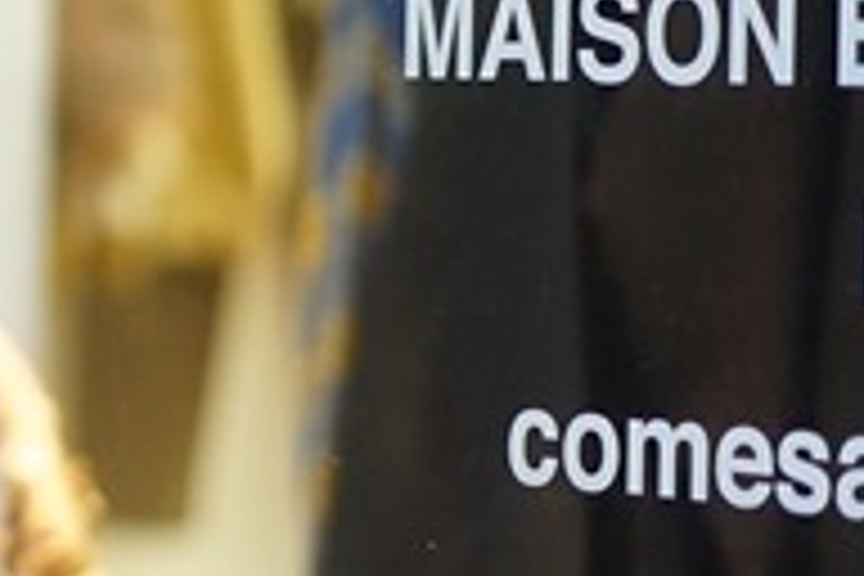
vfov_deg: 6.0
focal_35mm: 229
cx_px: -778
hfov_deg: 8.6
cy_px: 25
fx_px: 5496
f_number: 1.8
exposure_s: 1/60
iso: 500
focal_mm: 55
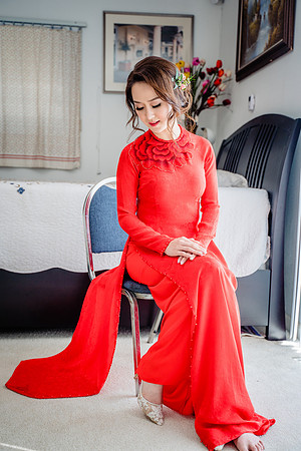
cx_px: 150
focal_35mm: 42
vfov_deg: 46.4
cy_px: 226
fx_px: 527
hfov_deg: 31.9
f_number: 3.2
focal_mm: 42
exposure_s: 1/200
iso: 250
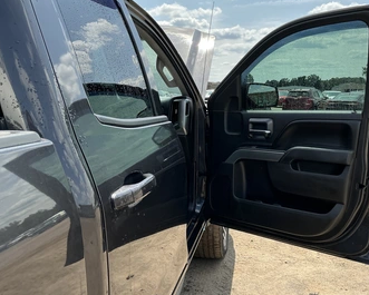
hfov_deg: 54.1
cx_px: 205
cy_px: 136
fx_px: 360
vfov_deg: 44.5
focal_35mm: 33
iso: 25
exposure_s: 1/912
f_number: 1.8
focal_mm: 3
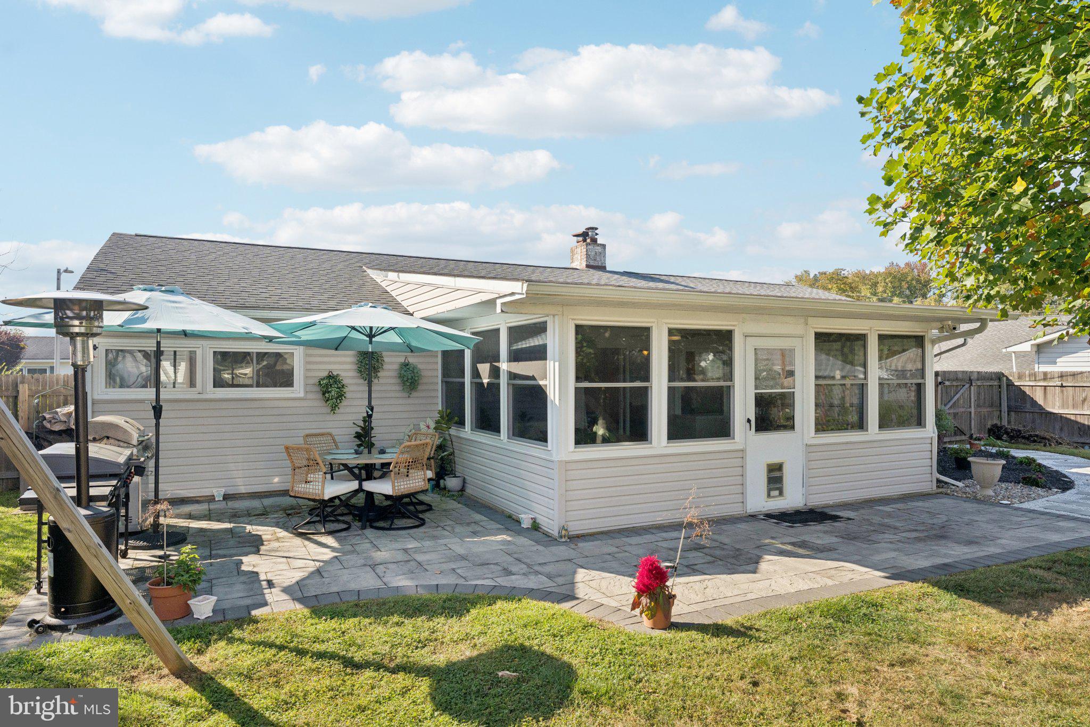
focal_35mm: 22
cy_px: 364
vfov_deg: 58.3
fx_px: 651
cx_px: 545
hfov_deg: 79.9
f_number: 8
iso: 500
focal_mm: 21.5
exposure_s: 1/1600
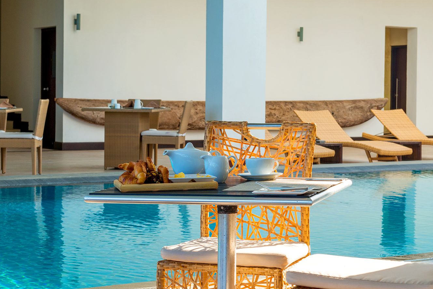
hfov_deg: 24.2
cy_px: 204
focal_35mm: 84
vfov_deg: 16.2
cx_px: 211
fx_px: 1011
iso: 320
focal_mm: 56
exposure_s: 1/100
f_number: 10
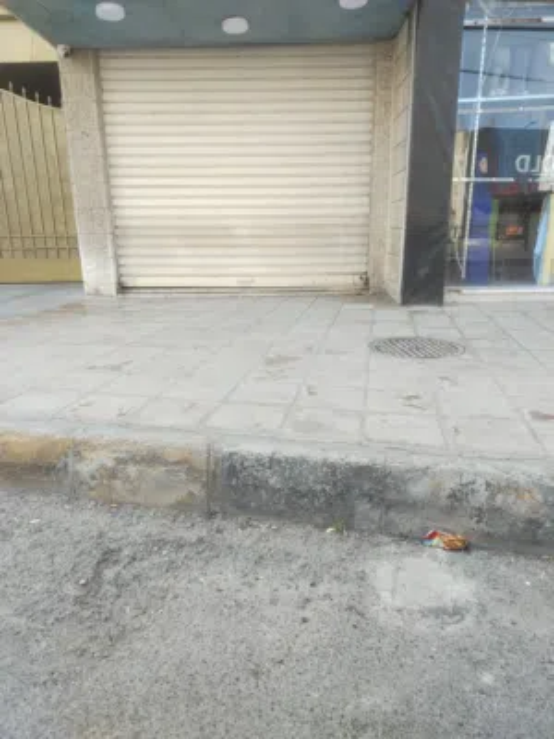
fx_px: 512
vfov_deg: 71.6
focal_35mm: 24
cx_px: 277
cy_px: 370
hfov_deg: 56.8
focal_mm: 5.25
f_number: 1.75
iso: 145
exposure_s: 1/100
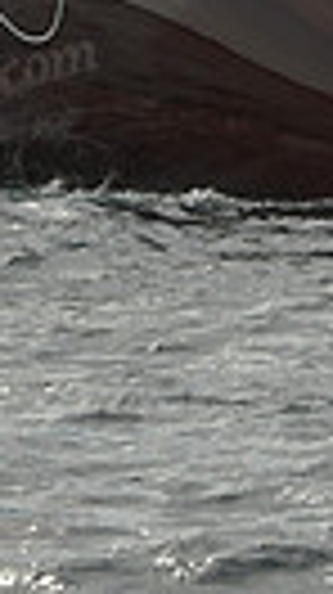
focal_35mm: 459
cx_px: 333
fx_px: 7224
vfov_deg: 4.7
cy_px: -178
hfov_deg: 2.6
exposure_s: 1/1000
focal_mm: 100
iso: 320
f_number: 10
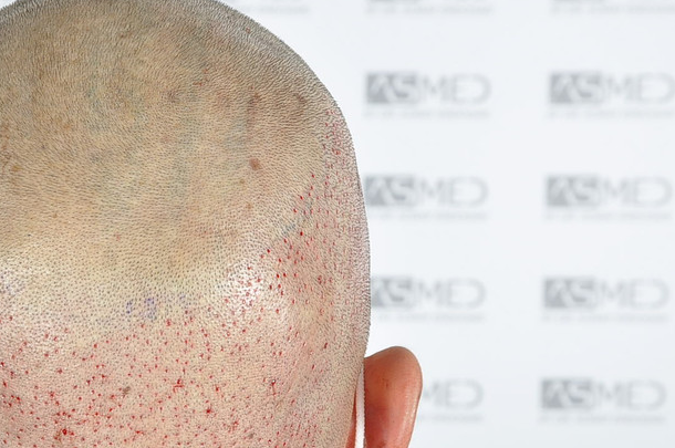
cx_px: 142
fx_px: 2884
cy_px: 369
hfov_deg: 13.3
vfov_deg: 8.9
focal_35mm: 154
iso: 200
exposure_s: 1/200
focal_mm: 52
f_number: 10
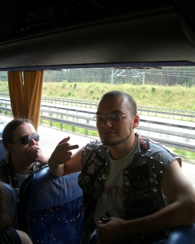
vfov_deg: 49.1
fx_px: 267
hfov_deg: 40.1
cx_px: 99
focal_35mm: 37
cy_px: 121
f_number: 2.6
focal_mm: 5.8
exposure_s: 1/100
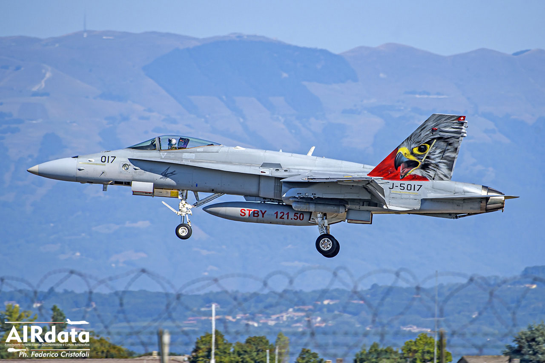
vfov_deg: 3.1
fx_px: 6662
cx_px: 272
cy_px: 182
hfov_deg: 4.7
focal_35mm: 440
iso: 100
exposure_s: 1/1000
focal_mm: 440
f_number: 5.6
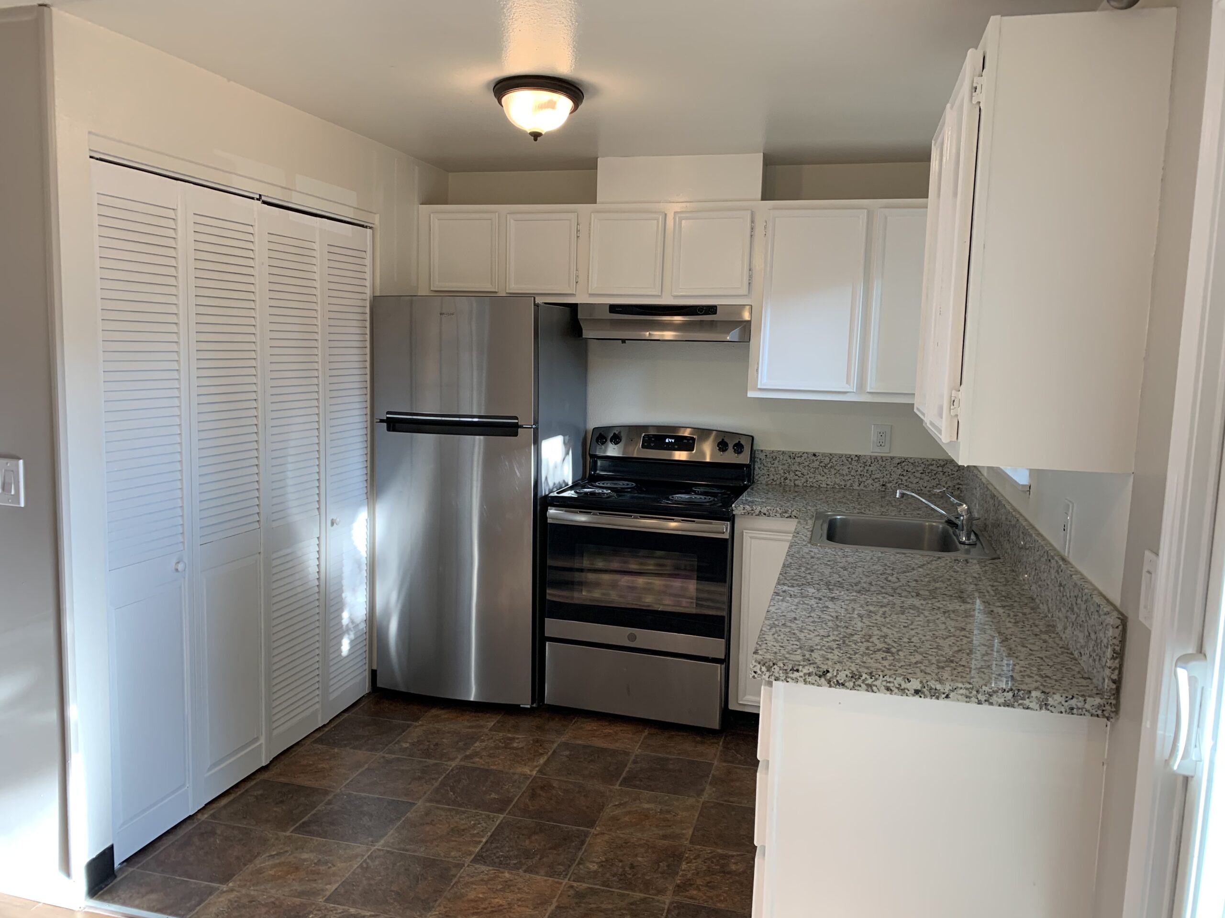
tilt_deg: -4.3
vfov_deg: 53.1
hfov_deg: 67.3
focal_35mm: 26
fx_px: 920
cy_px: 459
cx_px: 612
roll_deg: +0.2
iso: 100
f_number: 1.8
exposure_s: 1/120
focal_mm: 4.25
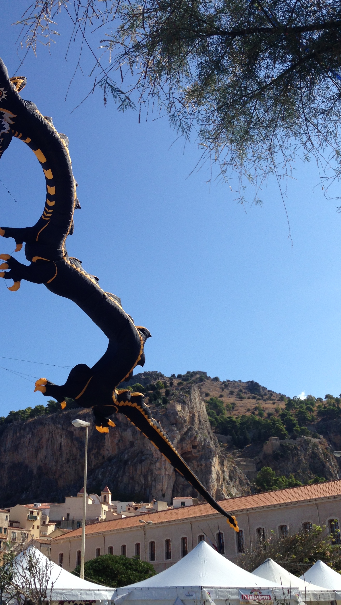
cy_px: 306
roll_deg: +0.6
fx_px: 627
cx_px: 140
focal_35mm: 39
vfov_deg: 51.6
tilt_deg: +28.1
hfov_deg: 30.4
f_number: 2.4
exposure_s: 1/1642
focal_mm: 4.12
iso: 50
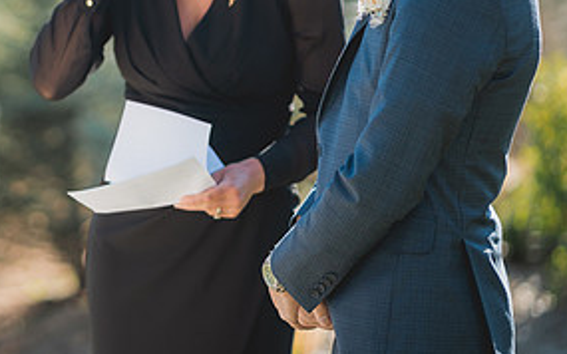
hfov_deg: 11.5
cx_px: 40
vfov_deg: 7.2
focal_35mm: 181
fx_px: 2796
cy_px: 3
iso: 200
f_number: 2.2
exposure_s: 1/1250
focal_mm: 85
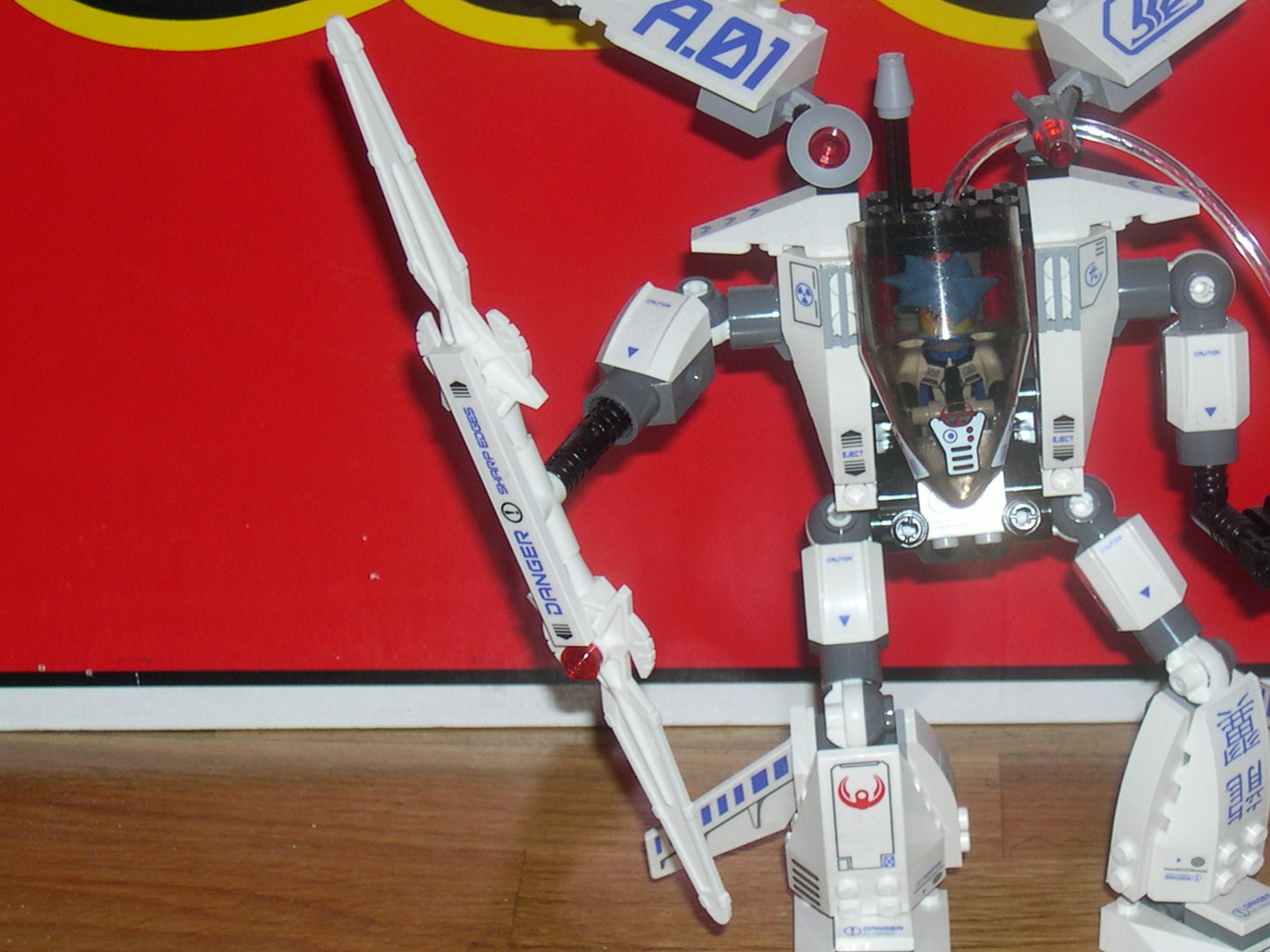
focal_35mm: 115
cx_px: 844
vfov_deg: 12.9
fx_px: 4220
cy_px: 451
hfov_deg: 17.1
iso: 100
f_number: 3.8
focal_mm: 15.3
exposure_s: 1/60
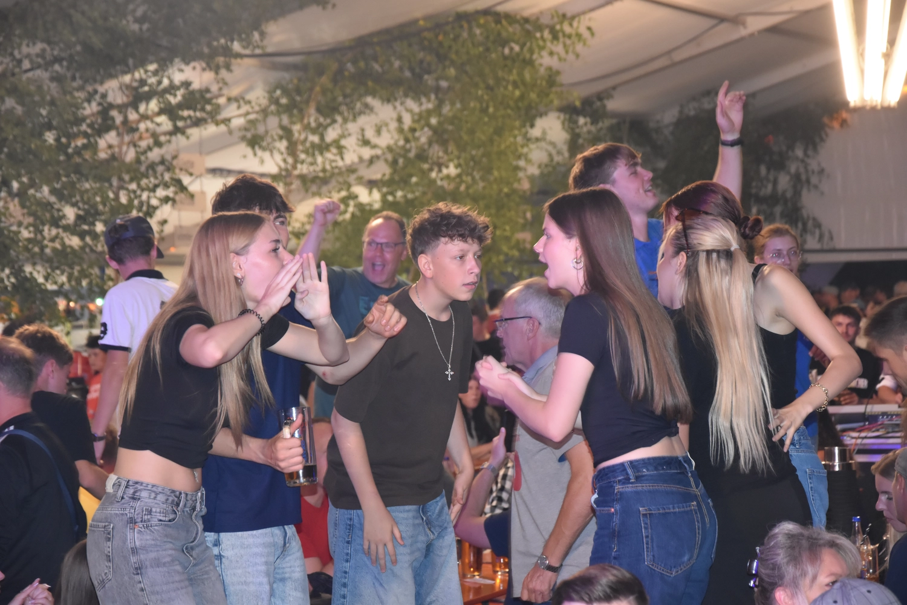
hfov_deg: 16.1
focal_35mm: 128
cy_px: 302
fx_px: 3212
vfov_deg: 10.8
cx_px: 454
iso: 1600
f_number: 5.6
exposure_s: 1/60
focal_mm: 85
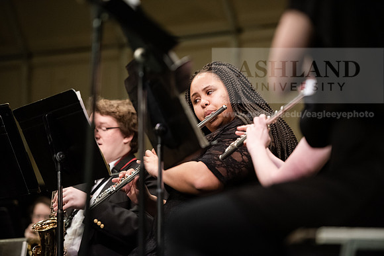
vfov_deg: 7.9
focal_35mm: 175
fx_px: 1867
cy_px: 128
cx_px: 192
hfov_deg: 11.7
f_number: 3.2
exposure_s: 1/250
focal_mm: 175
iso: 3200
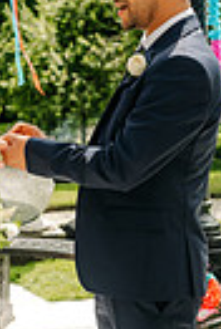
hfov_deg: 11.4
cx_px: 10
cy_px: 163
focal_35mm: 120
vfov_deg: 17.0
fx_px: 1099
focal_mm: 35
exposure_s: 1/1250
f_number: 3.5
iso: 100
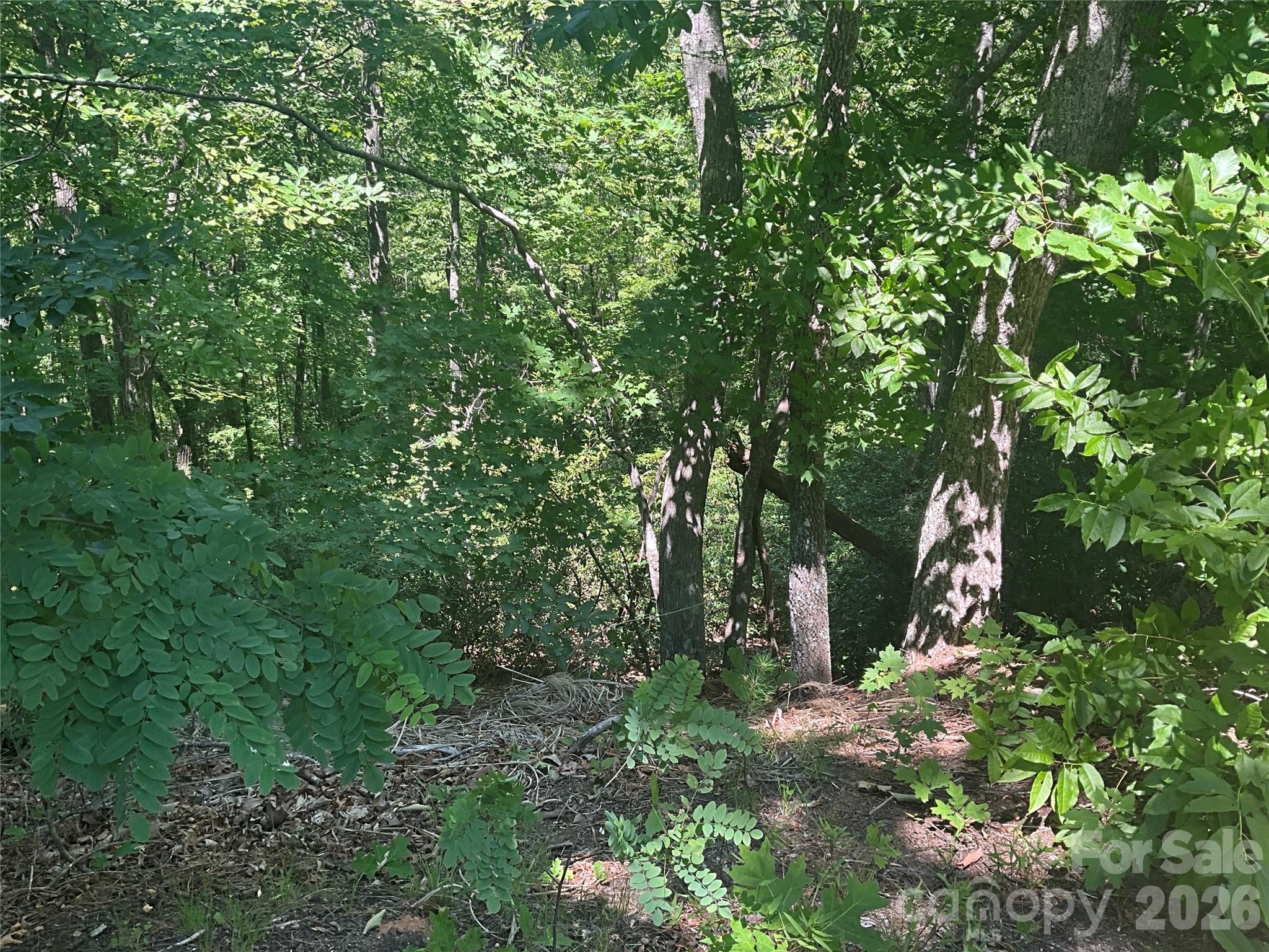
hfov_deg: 61.7
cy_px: 476
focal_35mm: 29
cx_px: 634
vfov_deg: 48.2
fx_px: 1063
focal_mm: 3
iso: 16
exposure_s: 1/122
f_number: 1.8
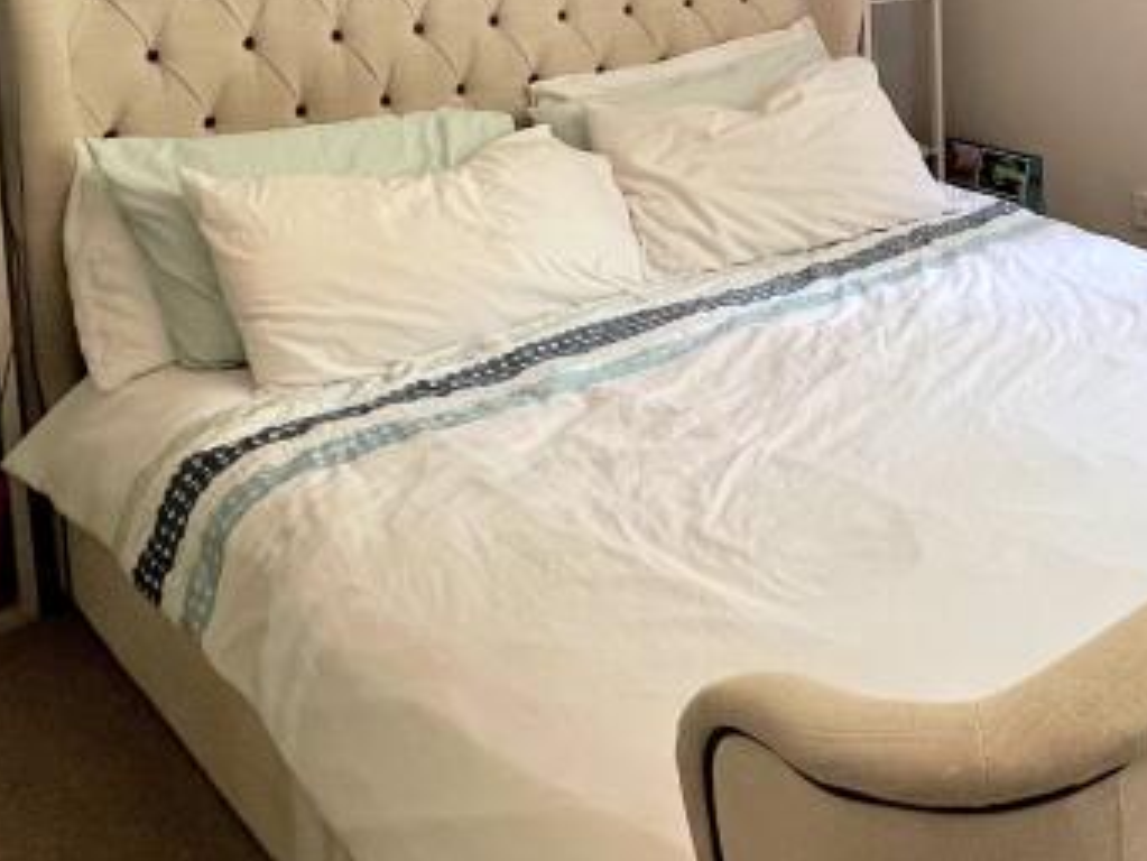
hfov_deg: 43.8
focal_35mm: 39
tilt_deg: -7.6
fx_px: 1293
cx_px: 1023
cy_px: 30
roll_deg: +0.3
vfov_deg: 34.1
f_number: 1.8
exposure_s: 1/100
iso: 250
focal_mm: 1.57
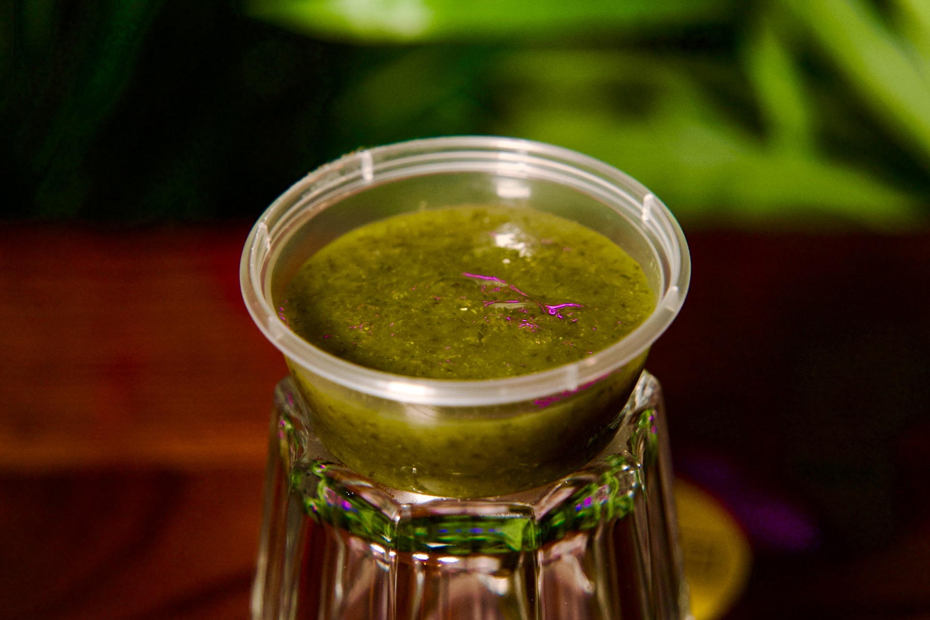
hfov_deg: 16.5
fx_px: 3203
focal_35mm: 124
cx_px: 465
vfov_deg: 11.1
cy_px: 310
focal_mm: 124
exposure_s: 1/250
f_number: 5
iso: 2000
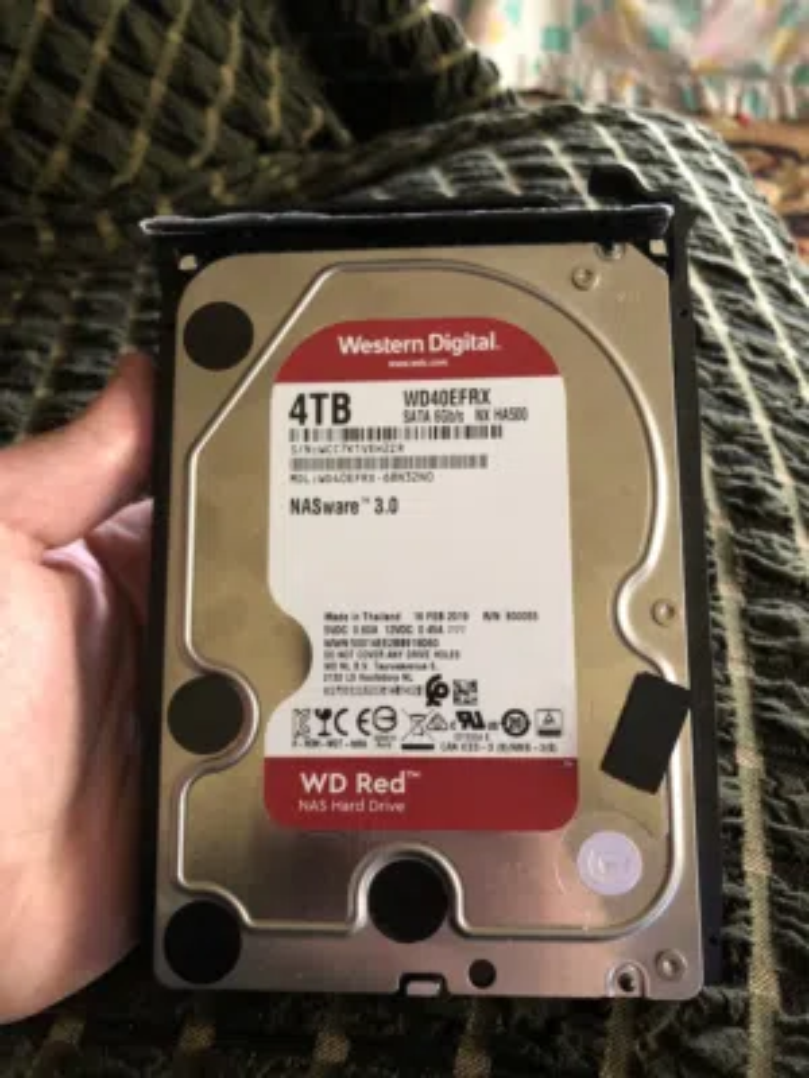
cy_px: 539
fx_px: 873
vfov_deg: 63.4
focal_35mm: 28
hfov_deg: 49.7
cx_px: 404
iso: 100
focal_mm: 4
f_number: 1.8
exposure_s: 1/7
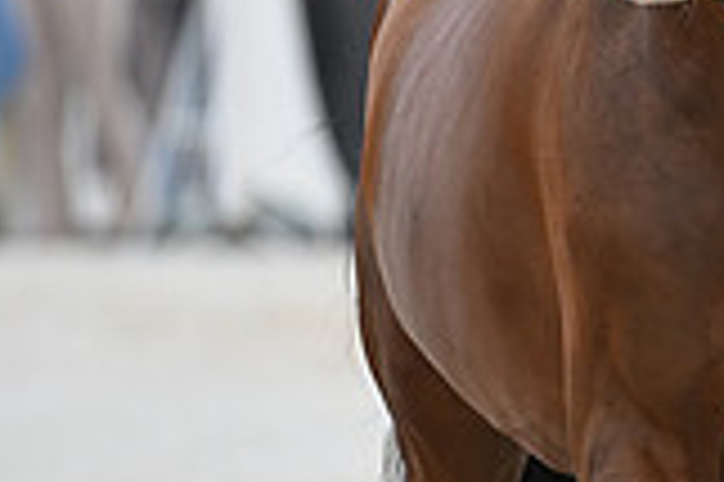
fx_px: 28950
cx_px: 1259
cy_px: -169
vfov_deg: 1.0
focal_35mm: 1441
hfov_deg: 1.4
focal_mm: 400
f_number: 5.6
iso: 720
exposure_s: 1/1600
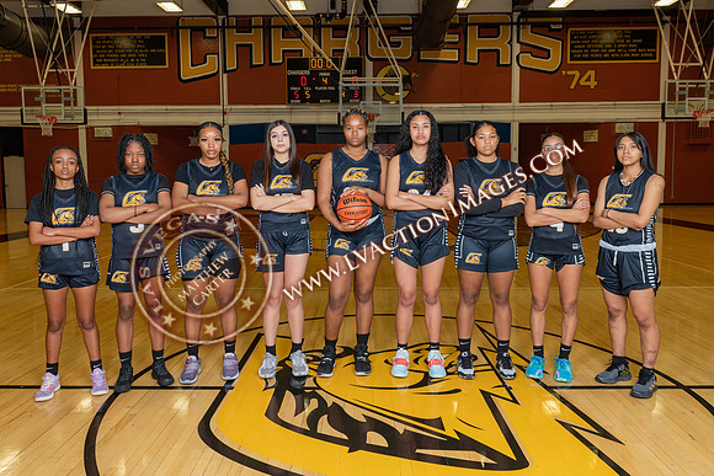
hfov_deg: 67.3
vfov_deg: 47.9
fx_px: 536
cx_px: 351
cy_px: 219
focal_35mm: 27
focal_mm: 24
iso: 250
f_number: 7.1
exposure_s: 1/50
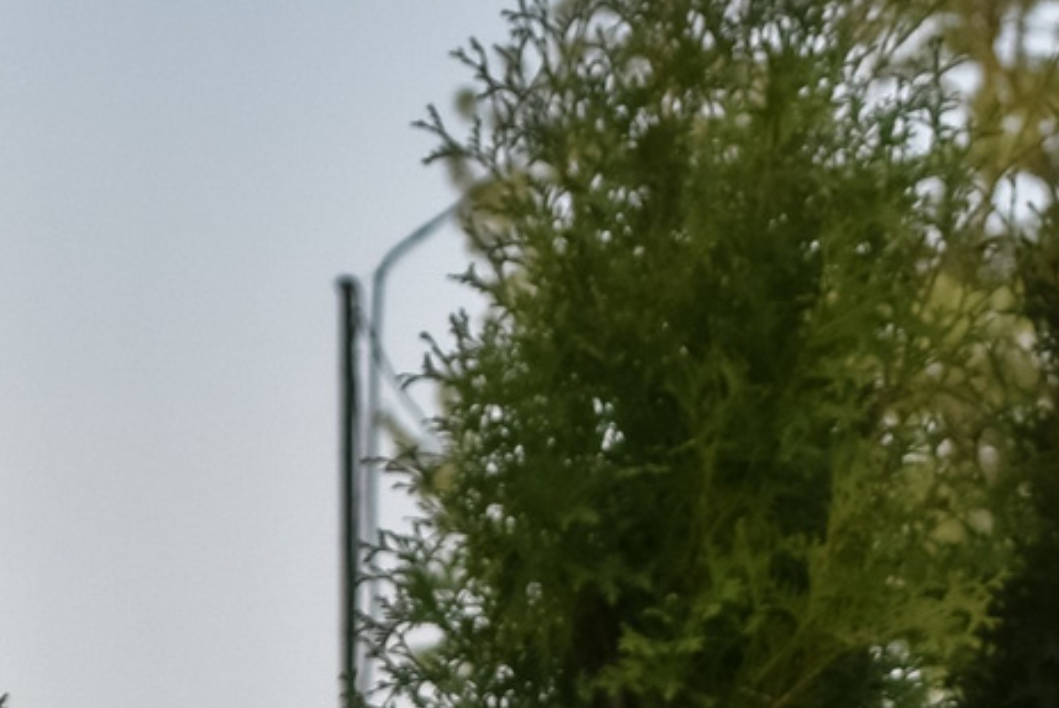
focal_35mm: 182
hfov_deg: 11.2
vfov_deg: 7.1
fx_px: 5357
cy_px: 1739
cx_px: 30
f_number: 4
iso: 400
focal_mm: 22
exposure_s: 1/1000
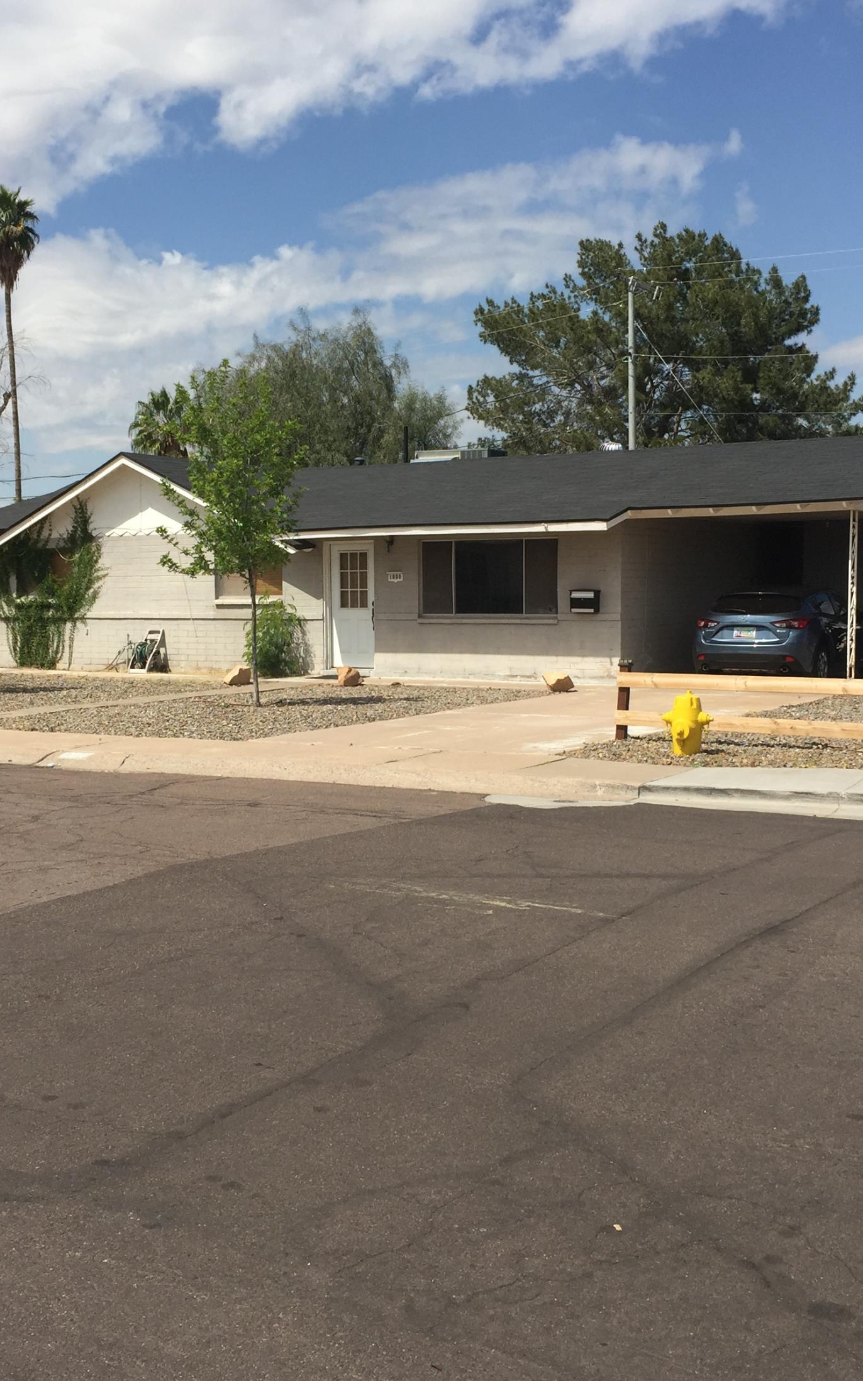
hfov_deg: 30.5
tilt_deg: -4.4
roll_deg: -0.9
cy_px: 705
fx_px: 1581
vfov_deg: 47.2
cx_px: 396
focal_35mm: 42
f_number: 2.2
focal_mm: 4.15
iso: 32
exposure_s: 1/3049
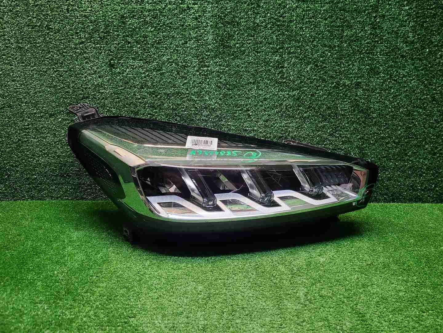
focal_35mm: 26
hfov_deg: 67.3
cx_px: 222
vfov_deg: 53.1
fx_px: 333
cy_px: 166
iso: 98
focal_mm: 5.4
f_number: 1.8
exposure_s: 1/50
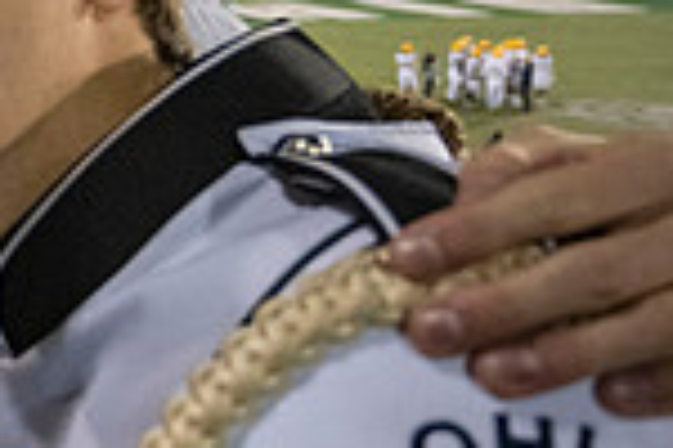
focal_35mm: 93
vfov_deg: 14.5
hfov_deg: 17.1
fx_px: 1738
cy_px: 34
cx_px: -606
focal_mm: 24
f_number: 4
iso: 3200
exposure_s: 1/500
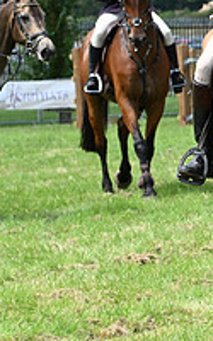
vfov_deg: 6.4
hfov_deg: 4.0
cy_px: 141
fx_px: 3028
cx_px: 470
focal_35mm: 326
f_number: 6.3
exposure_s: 1/1000
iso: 640
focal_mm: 110
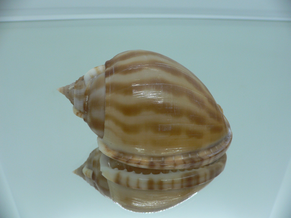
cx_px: 146
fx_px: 294
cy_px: 109
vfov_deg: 40.7
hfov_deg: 52.6
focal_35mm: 35
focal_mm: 4.6
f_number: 2.8
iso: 100
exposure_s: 1/60
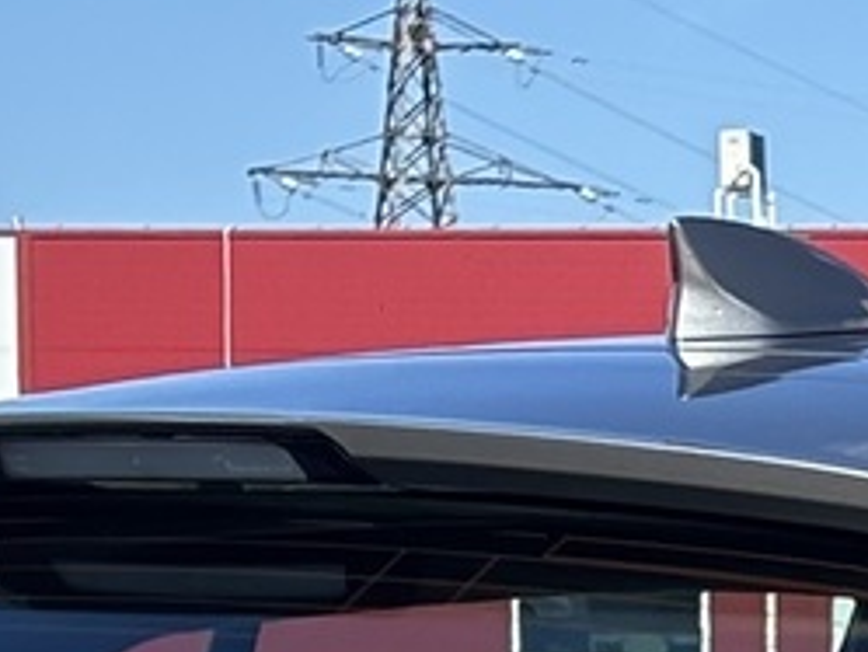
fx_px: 8379
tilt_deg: -7.1
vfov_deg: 4.3
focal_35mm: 334
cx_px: 1405
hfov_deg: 5.9
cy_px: 1925
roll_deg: -1.1
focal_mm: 5.96
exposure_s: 1/1812
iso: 32
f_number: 1.6
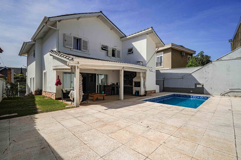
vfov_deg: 71.6
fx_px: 111
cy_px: 80
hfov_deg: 94.5
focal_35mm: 17
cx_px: 120
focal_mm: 11.1
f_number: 5.6
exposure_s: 1/400
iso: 50
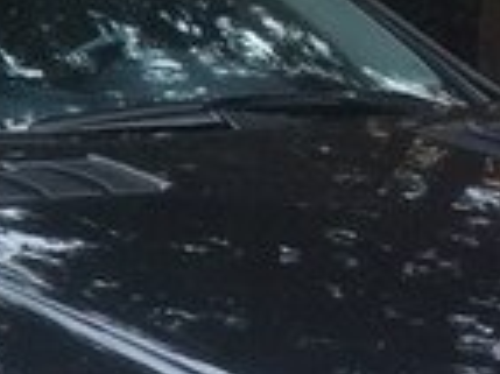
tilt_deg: -10.3
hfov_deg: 13.2
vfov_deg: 11.0
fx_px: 1934
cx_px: -409
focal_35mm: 134
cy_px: 295
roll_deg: +4.1
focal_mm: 4.15
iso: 100
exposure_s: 1/33
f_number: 2.2
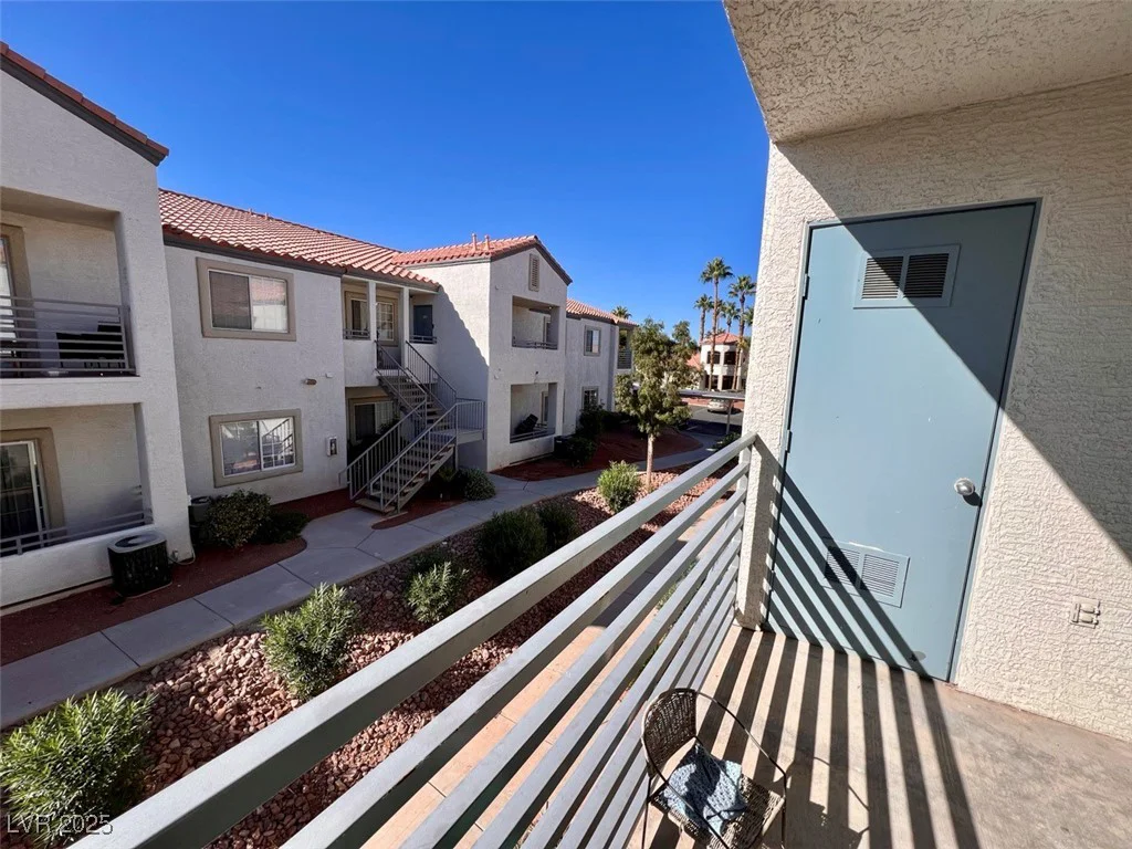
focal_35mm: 13
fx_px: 425
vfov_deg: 89.9
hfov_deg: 106.2
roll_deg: -1.9
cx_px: 566
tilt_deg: -8.5
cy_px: 424
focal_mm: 1.57
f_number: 1.8
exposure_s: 1/1248
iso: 32
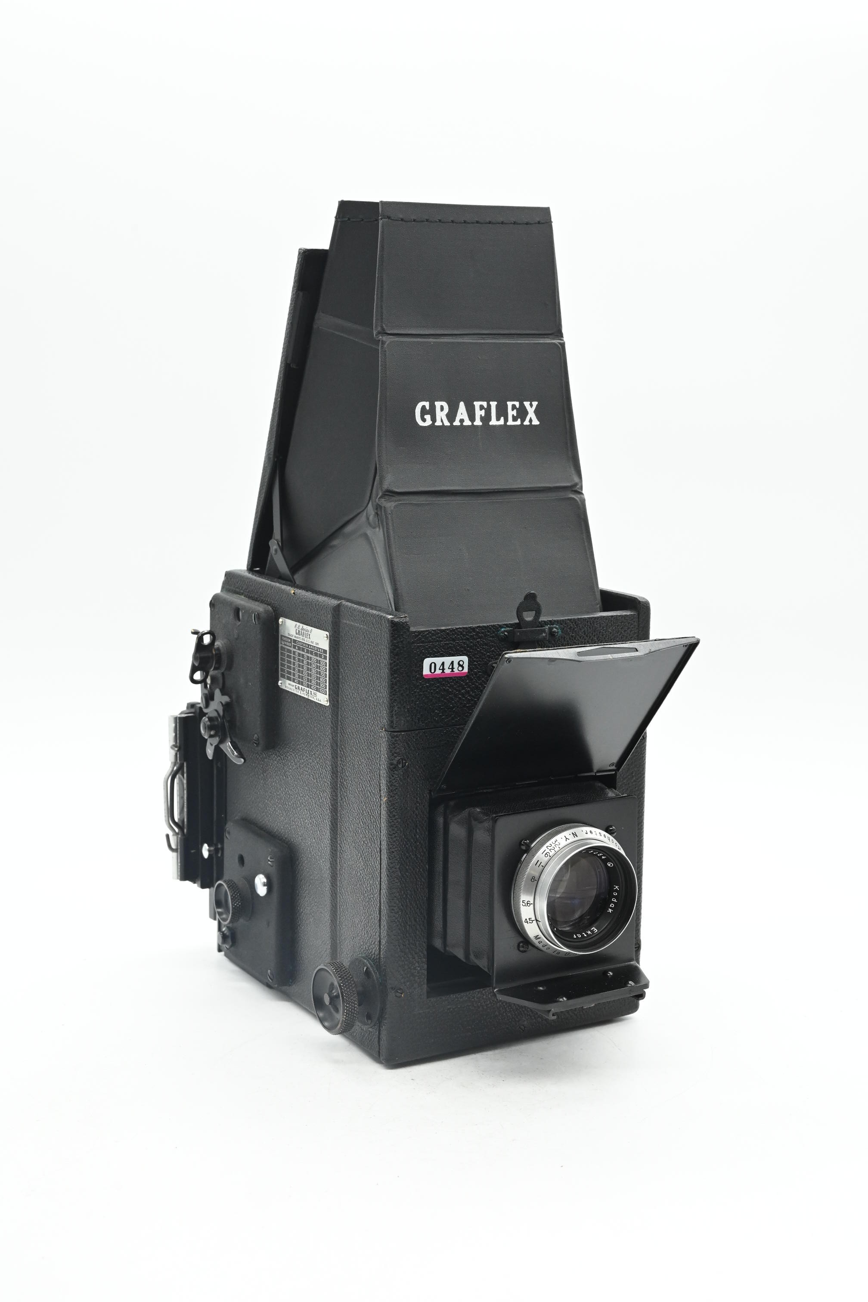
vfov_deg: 39.6
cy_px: 651
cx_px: 434
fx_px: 1808
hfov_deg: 27.0
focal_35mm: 50
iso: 3200
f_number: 14
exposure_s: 1/125
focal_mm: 50
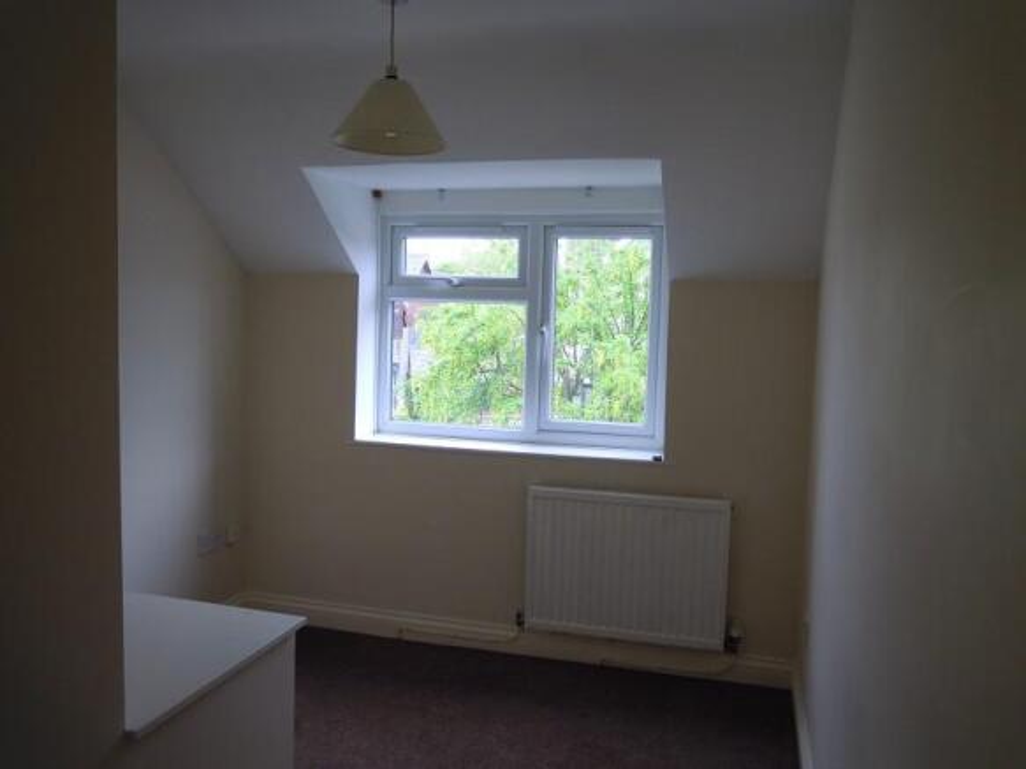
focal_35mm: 28
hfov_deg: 63.5
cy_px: 384
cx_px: 513
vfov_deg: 49.7
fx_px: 830
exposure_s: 1/50
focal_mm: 5
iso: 100
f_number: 2.7
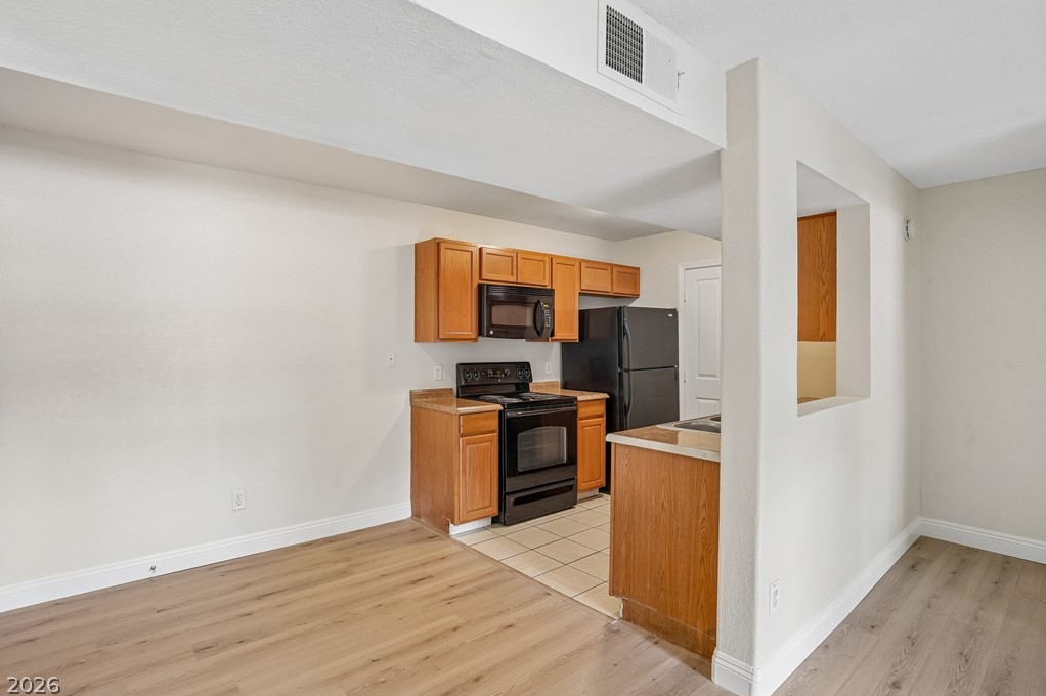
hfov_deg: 93.3
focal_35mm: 17
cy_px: 331
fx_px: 494
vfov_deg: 70.3
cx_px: 508
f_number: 8
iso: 800
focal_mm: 16
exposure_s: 1/15
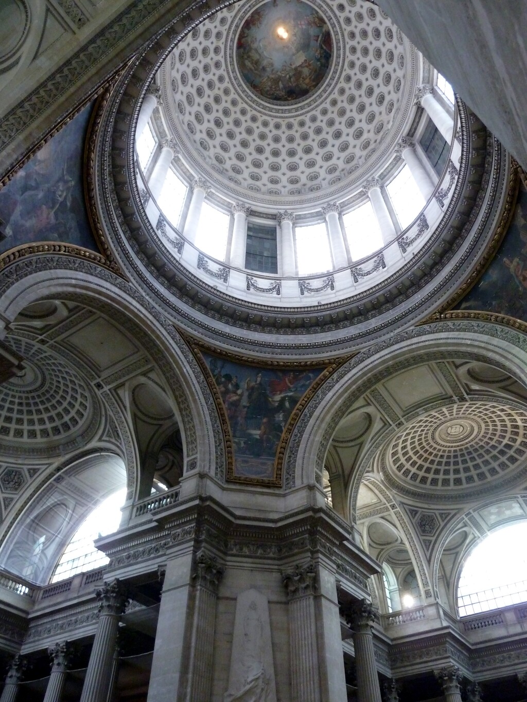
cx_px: 264
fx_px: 507
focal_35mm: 25
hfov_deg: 54.9
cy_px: 351
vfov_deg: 69.4
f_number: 3.3
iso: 400
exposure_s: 1/20
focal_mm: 4.1
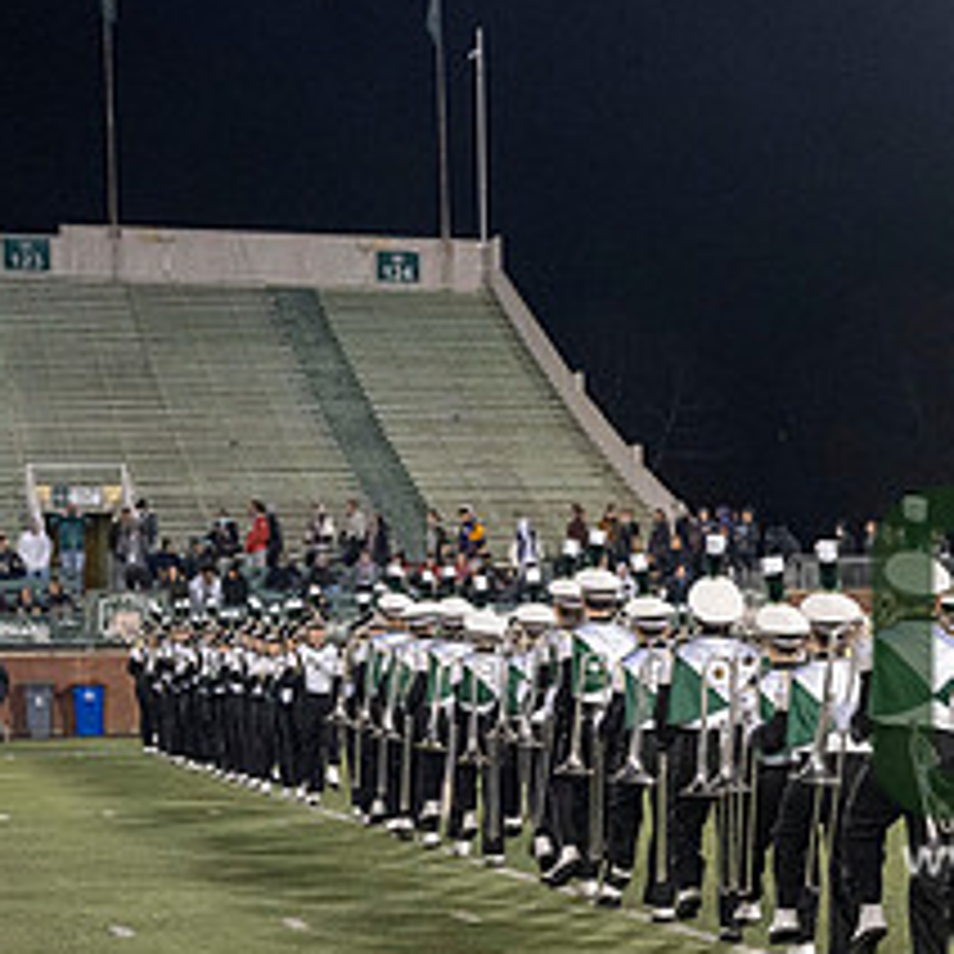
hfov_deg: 16.5
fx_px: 3118
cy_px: 700
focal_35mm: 100
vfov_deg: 17.3
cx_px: 1210
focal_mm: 43
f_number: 4
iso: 2500
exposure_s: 1/500
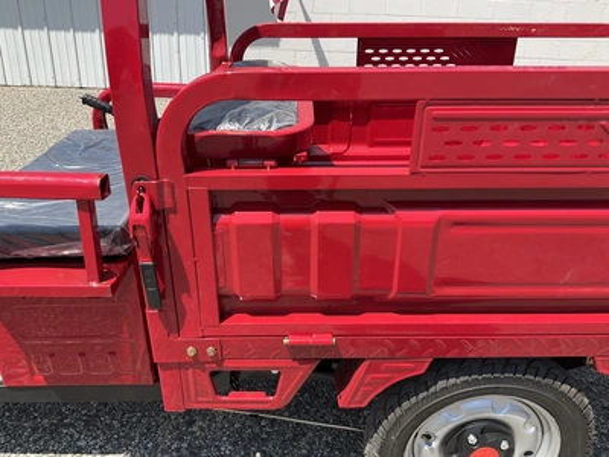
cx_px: 304
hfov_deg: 61.7
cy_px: 228
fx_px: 510
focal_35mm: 29
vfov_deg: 48.2
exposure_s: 1/719
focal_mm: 3
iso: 25
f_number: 1.8
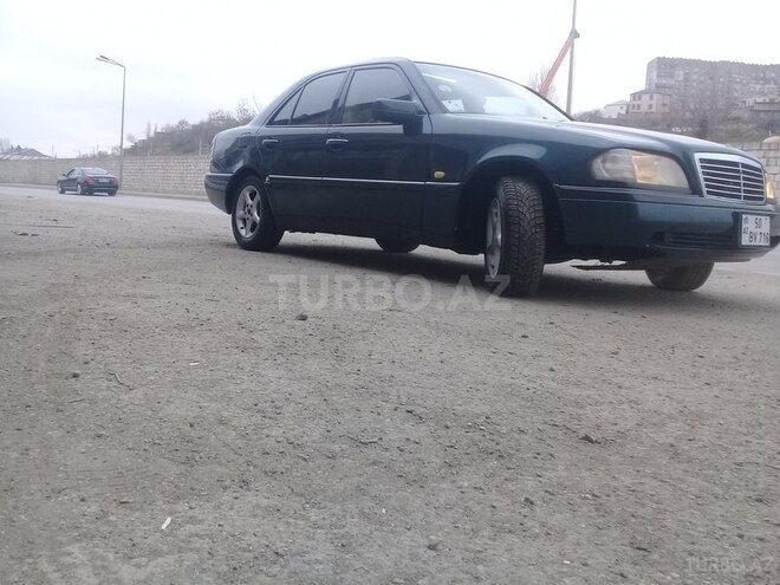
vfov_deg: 45.4
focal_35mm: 31
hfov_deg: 58.4
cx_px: 390
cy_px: 292
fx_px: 699
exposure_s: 1/262
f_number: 2.2
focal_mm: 3.3
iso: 50
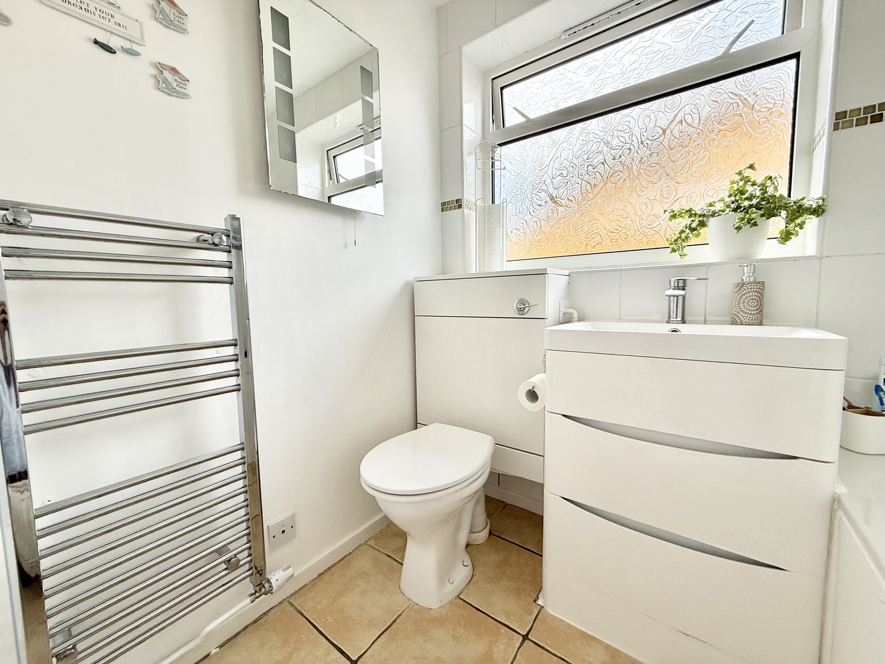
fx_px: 358
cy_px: 332
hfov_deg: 102.1
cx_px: 442
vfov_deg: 85.7
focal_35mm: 14
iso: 64
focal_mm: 2.22
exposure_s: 1/223
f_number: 2.2
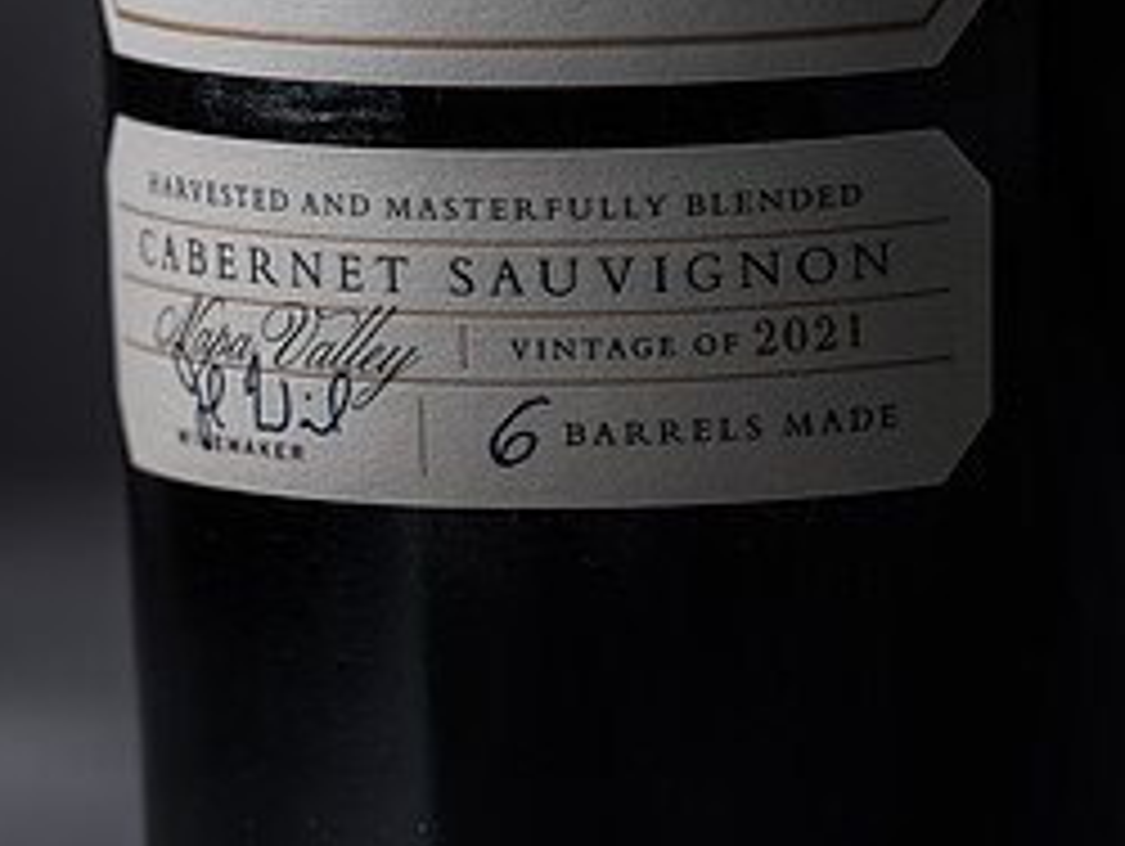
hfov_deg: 4.4
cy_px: 245
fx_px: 14509
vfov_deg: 3.3
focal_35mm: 446
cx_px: 562
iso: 32
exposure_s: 1/200
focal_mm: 200
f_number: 5.6
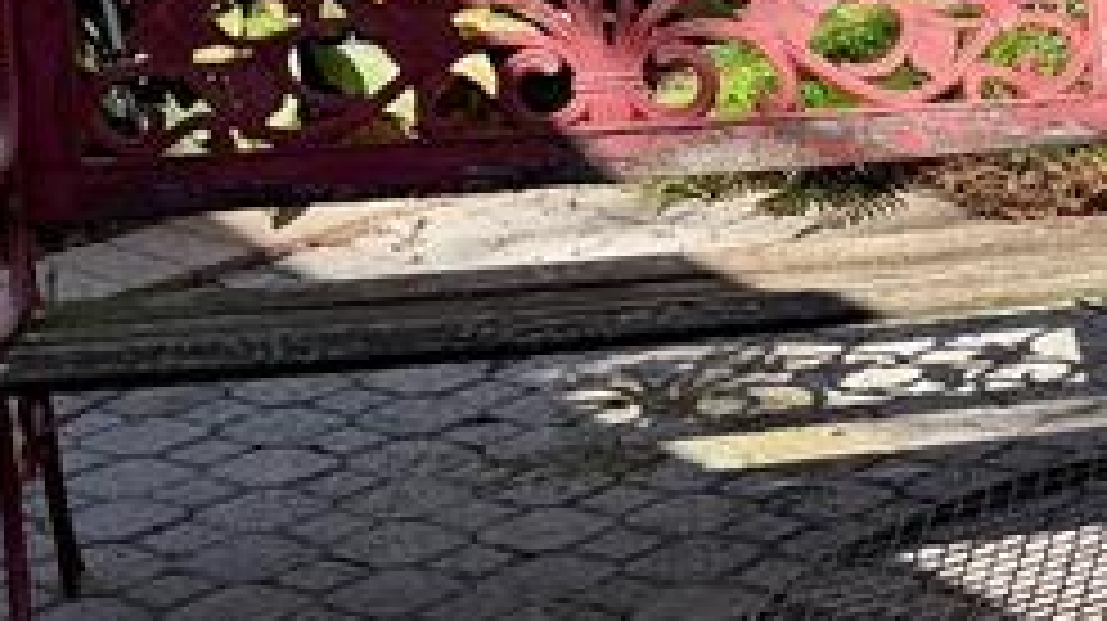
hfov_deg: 17.5
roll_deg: -1.3
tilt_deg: -12.1
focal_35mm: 109
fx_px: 3197
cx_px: 1701
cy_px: 76
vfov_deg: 11.0
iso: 80
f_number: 1.78
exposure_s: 1/1727
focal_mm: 6.76
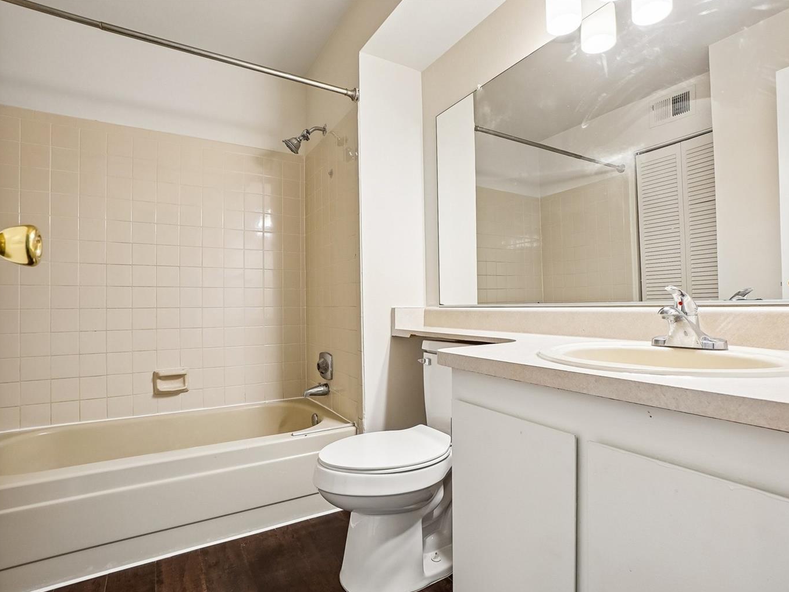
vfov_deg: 74.7
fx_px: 388
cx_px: 404
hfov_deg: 91.0
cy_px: 308
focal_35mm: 17
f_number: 8
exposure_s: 1/15
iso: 400
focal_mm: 10
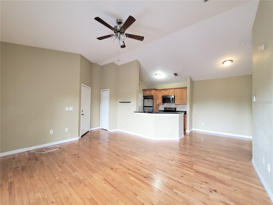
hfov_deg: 106.2
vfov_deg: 89.9
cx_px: 136
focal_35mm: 13
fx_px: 103
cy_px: 102
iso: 500
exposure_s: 1/59
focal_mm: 1.8
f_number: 2.2
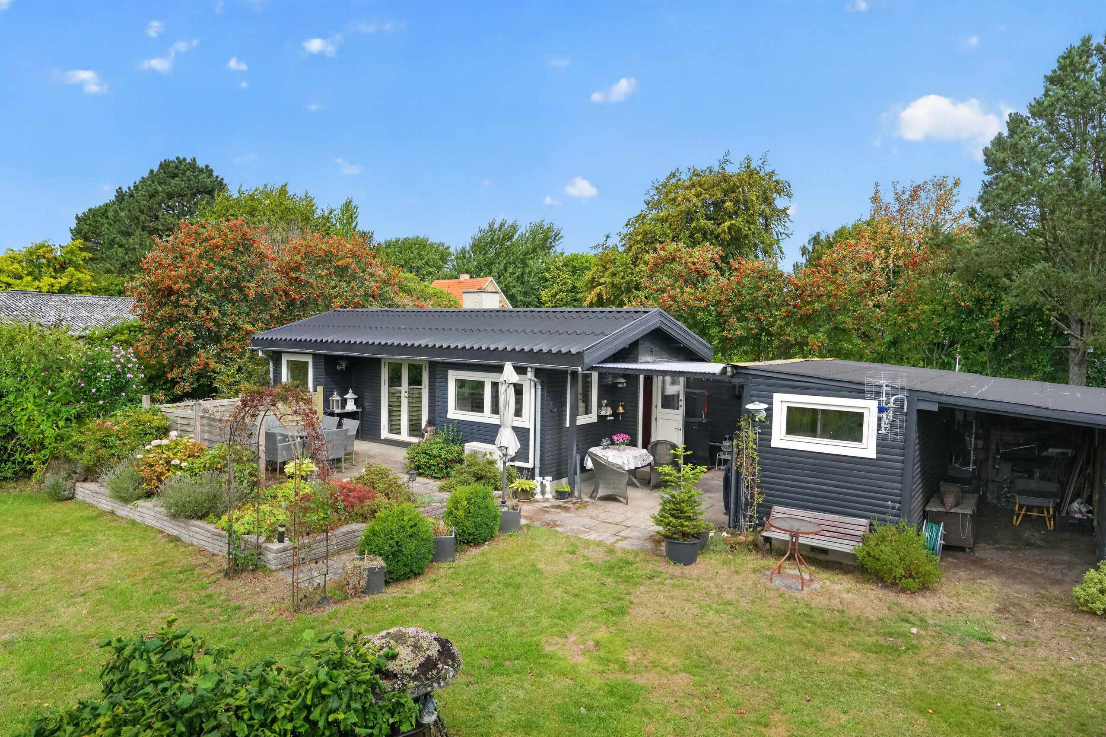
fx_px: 706
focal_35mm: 23
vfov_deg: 55.1
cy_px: 368
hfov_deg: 76.1
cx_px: 553
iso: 1250
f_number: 8
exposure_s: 1/500
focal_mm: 23
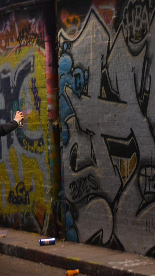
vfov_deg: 16.5
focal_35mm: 130
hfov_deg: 9.3
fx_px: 949
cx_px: 66
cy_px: 113
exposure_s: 1/10
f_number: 4.8
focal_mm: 36
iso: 1600
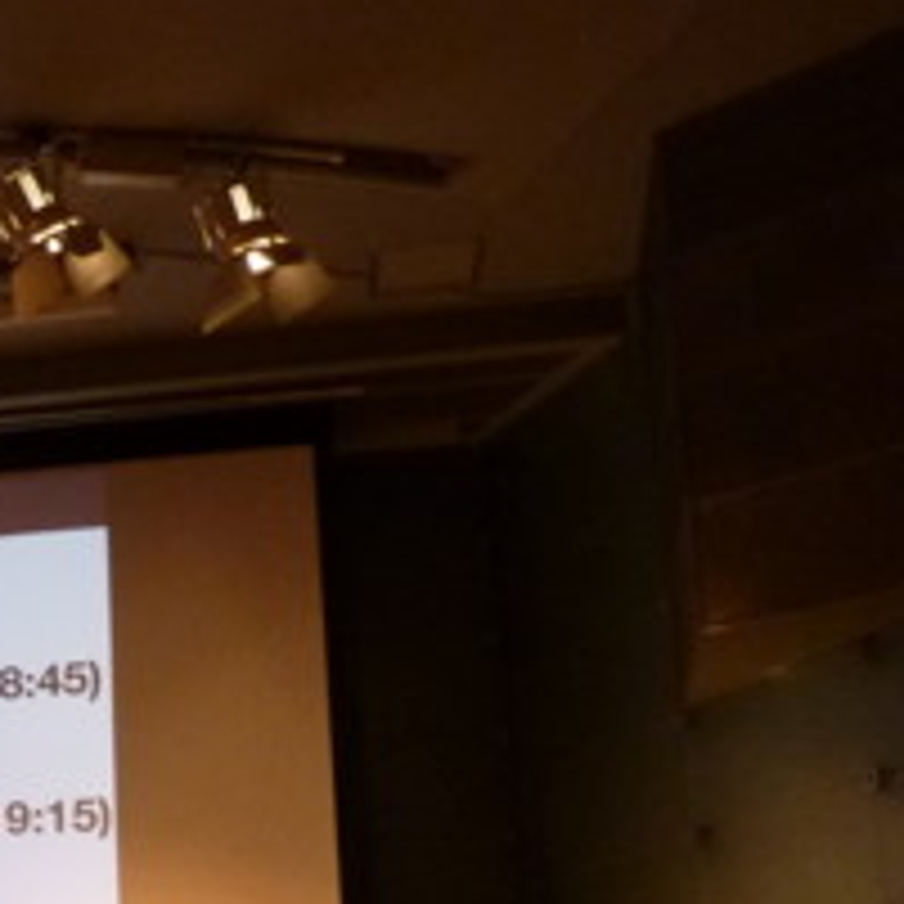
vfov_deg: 25.3
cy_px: 810
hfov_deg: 22.1
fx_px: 1950
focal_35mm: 66
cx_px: -409
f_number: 3.3
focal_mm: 4.1
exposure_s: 1/25
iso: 400
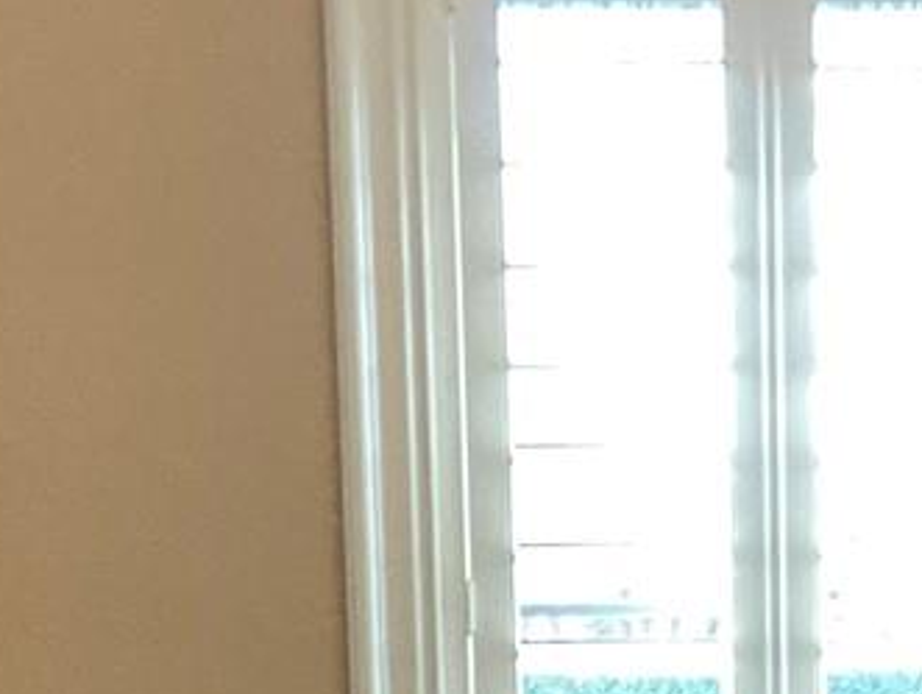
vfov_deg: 9.9
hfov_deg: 14.0
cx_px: 805
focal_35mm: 140
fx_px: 3733
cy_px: 1380
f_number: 1.8
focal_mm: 3
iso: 200
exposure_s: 1/60
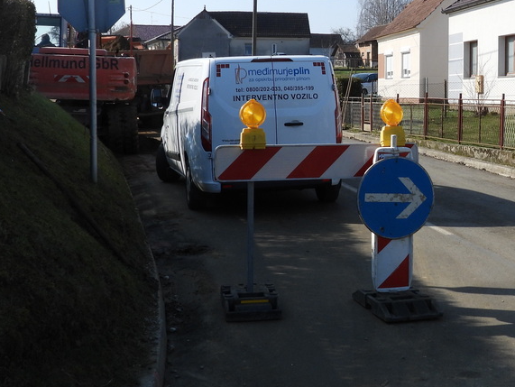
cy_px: 135
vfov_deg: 23.2
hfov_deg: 30.3
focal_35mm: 63
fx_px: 938
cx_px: 378
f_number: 3.2
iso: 100
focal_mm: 5.4
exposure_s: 1/1250
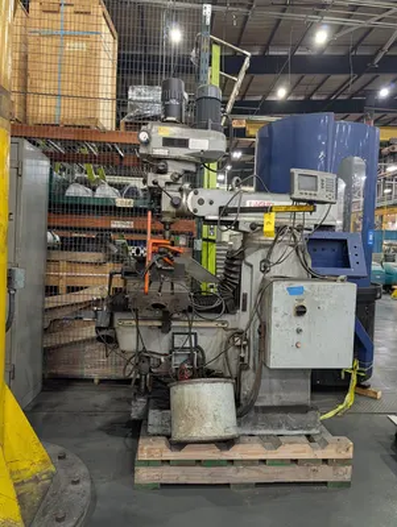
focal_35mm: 24
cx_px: 198
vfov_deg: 71.5
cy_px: 264
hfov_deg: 56.9
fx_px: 366
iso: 697
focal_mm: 6.9
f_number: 1.68
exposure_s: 1/210
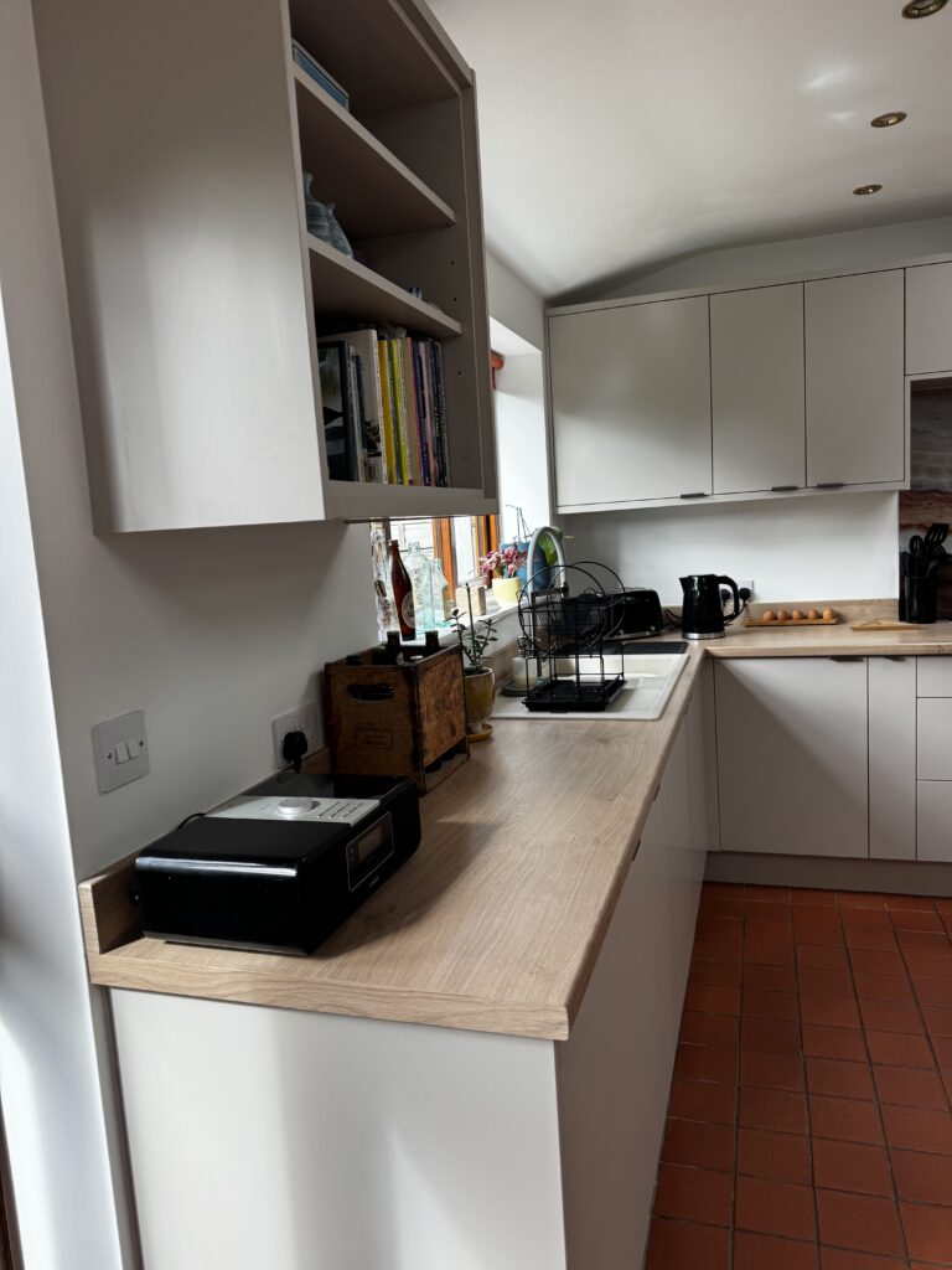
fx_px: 880
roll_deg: +1.8
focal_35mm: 24
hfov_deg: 56.8
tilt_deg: -4.6
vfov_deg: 71.6
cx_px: 476
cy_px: 635
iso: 64
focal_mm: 6.76
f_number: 1.78
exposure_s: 1/197
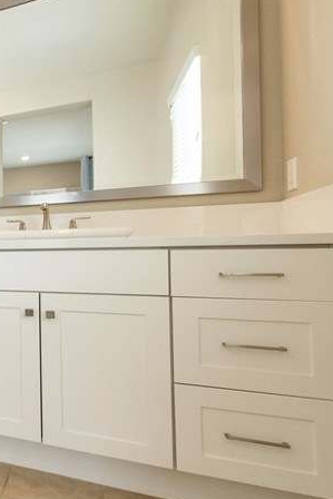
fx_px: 444
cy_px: 251
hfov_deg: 25.5
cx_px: -208
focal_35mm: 32
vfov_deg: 58.7
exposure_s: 1/160
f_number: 6.3
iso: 400
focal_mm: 14
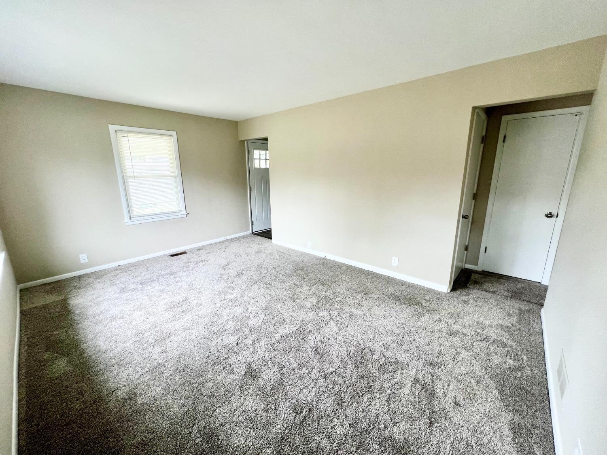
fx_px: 228
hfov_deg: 106.2
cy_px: 228
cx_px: 304
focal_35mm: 13
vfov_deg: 89.9
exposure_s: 1/99
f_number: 1.8
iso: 80
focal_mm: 1.57
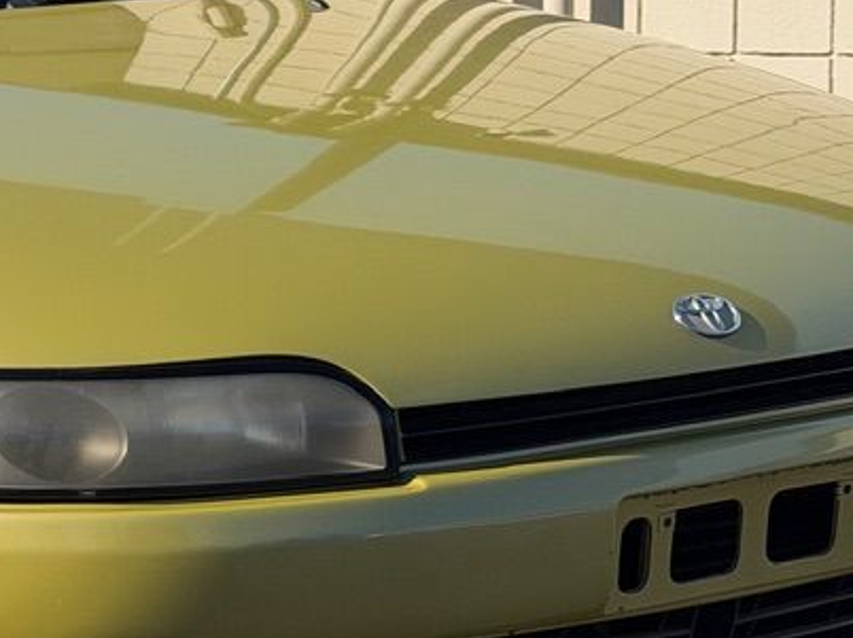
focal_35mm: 153
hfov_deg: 12.6
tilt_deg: -7.9
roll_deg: +1.5
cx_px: -142
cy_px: 297
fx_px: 3768
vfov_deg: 9.7
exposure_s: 1/4878
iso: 64
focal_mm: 6.76
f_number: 1.78
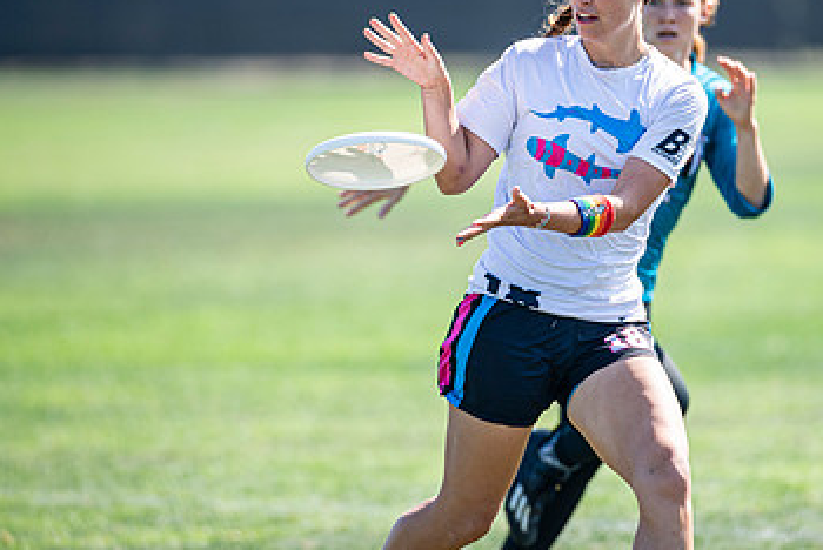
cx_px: 564
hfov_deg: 4.4
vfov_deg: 3.0
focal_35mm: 464
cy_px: 253
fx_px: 10616
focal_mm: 280
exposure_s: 1/2000
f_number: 3.2
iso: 220
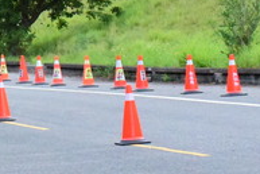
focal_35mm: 383
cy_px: 61
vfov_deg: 3.6
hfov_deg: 5.3
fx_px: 2768
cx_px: -81
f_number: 11
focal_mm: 95
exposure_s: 1/2000
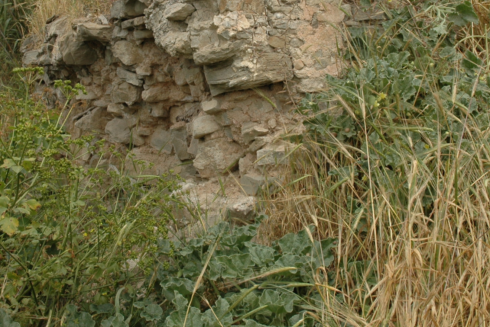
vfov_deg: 23.8
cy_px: 67
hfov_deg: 35.6
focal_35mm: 56
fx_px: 762
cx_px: 218
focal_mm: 22
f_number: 9
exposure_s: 1/320
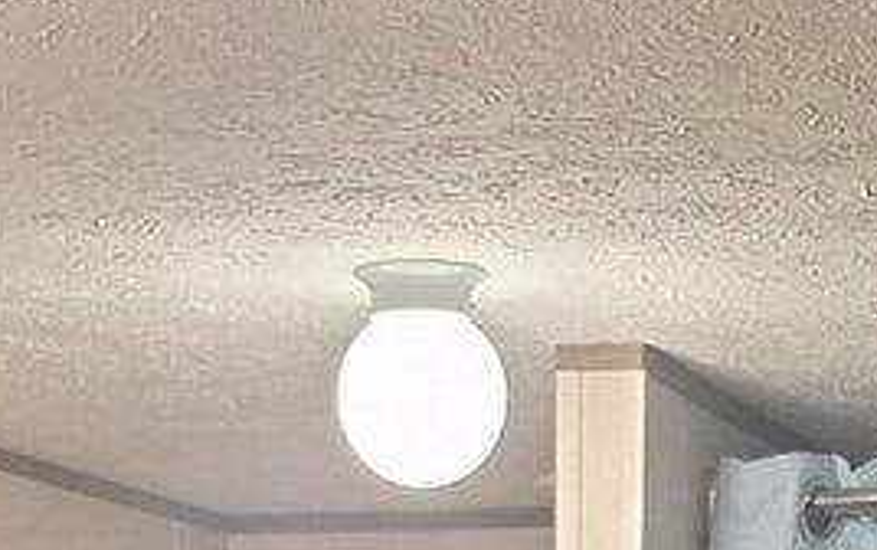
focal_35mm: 124
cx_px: 515
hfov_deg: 16.8
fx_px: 2966
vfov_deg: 8.8
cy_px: 1604
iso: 200
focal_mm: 5.54
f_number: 1.8
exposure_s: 1/40
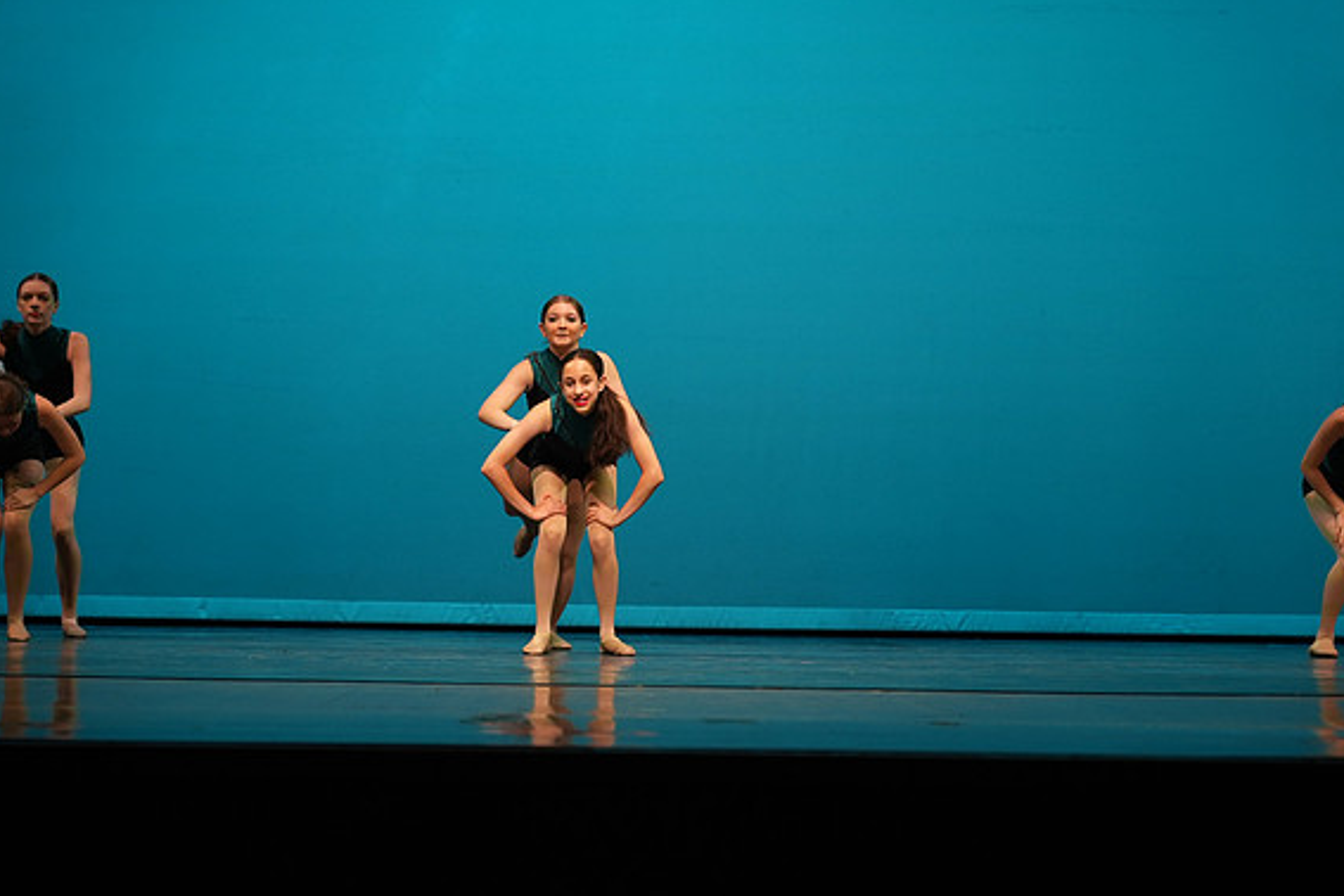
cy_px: 444
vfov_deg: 15.5
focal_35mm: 88
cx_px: 673
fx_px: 3285
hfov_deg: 23.1
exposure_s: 1/800
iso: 2000
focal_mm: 86
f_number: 4
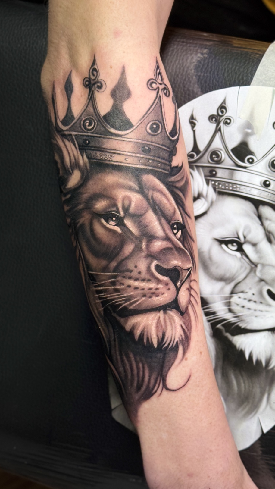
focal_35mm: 58
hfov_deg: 20.7
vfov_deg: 36.0
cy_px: 241
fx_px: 752
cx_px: 164
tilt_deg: -54.0
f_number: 1.78
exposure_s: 1/50
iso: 125
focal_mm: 6.76
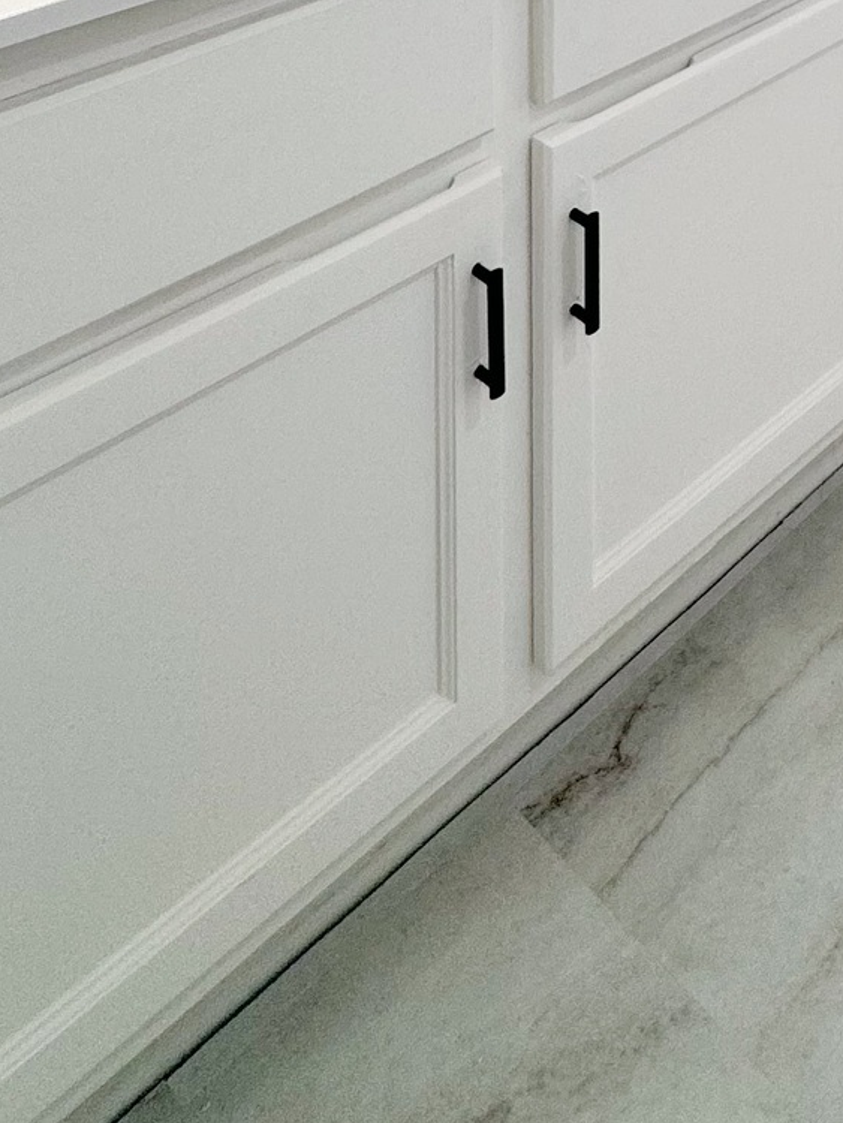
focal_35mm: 43
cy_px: -506
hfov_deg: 31.3
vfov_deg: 29.5
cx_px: 824
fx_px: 1395
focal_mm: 2.22
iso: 80
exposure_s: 1/120
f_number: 2.2
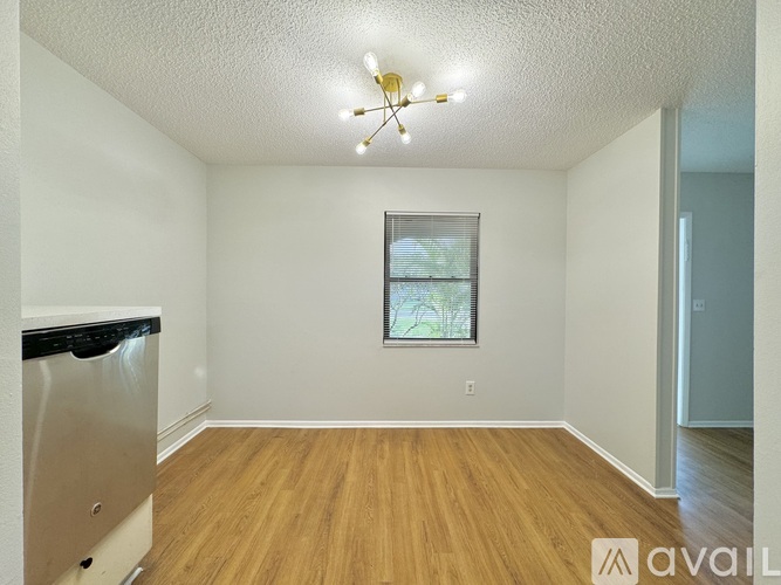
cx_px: 390
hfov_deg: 102.1
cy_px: 292
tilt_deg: -1.5
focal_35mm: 14
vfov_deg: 85.7
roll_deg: +0.0
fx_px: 316
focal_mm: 2.22
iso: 160
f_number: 2.2
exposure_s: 1/120
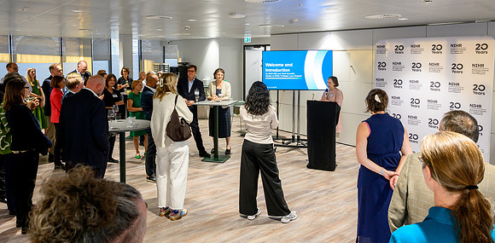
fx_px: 374
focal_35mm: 29
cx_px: 247
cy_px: 78
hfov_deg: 67.0
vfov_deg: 35.6
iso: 1800
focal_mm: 27
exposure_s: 1/25
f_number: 8
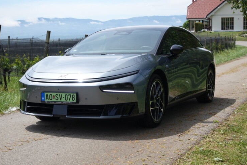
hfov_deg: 31.9
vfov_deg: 21.6
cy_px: 79
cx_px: 120
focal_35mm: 63
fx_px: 432
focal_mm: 22
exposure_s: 1/800
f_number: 4
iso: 125
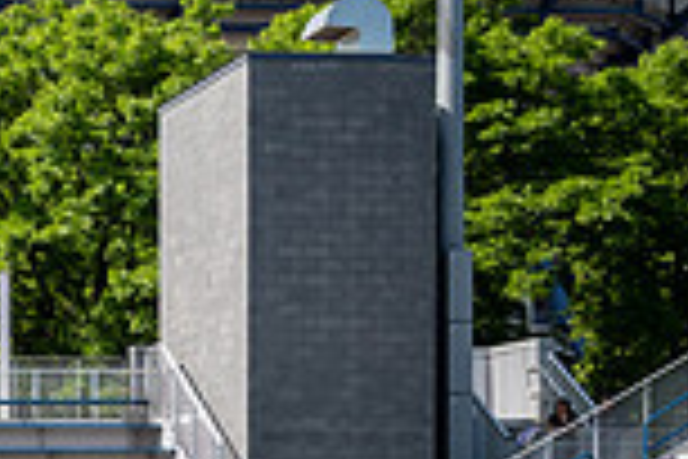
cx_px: -441
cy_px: 632
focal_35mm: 130
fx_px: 2484
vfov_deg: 10.3
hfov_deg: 14.4
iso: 200
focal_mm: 34
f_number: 4.5
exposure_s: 1/640
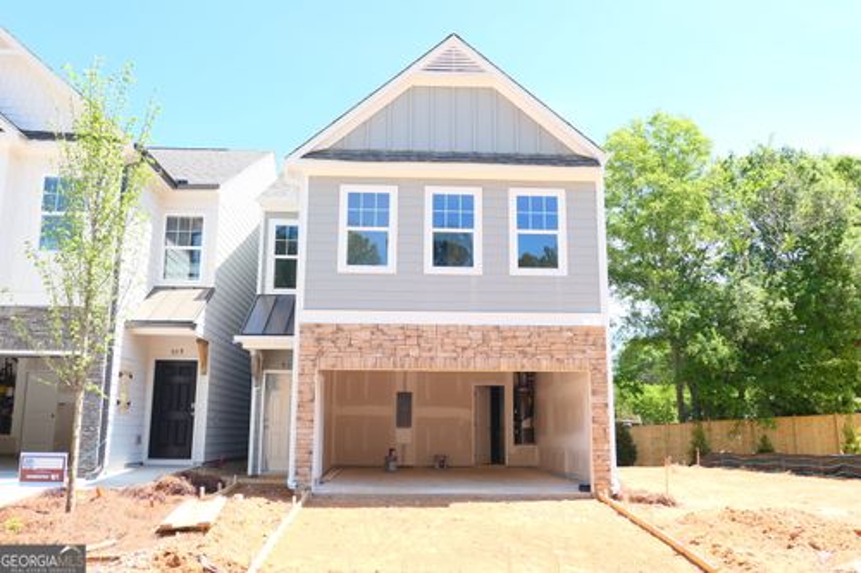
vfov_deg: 43.6
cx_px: 430
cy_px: 286
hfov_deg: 61.9
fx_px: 717
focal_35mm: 30
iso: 125
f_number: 2.8
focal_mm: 11.1
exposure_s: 1/640
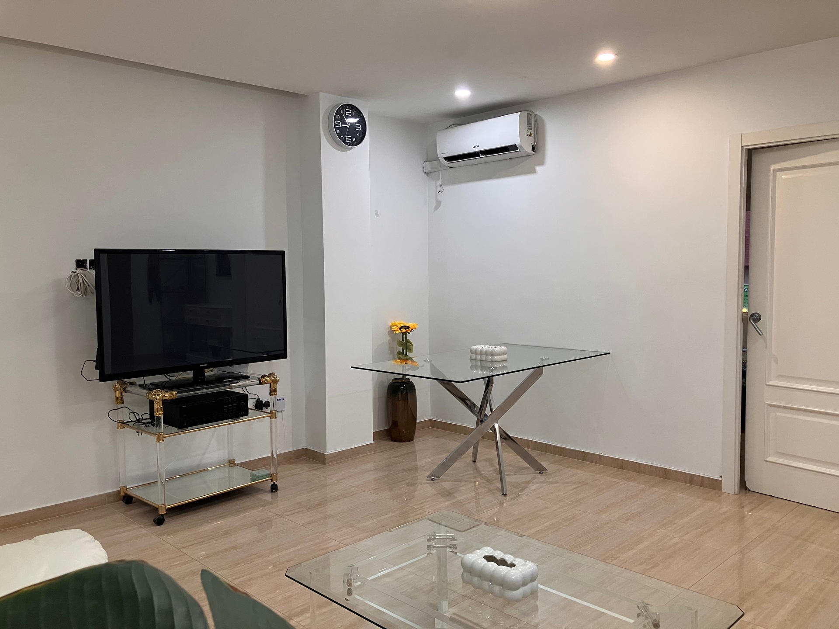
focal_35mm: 28
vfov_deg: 49.7
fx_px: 679
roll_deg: +0.7
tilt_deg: -3.9
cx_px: 420
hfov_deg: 63.4
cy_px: 314
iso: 100
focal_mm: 3.99
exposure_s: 1/50
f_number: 1.8
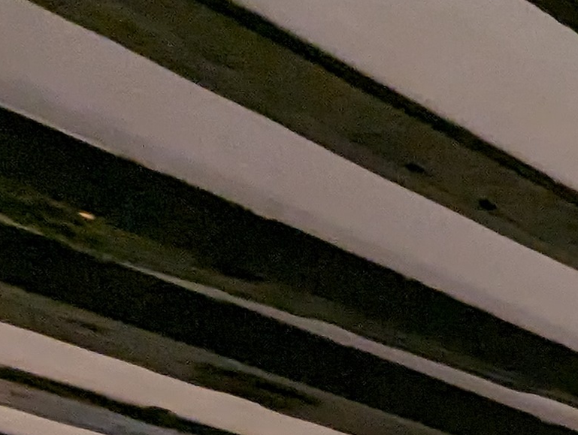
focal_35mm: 69
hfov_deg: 15.7
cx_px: 1348
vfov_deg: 14.3
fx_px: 1154
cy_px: 1045
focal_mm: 1.95
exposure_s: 1/33.3
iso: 118
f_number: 2.2
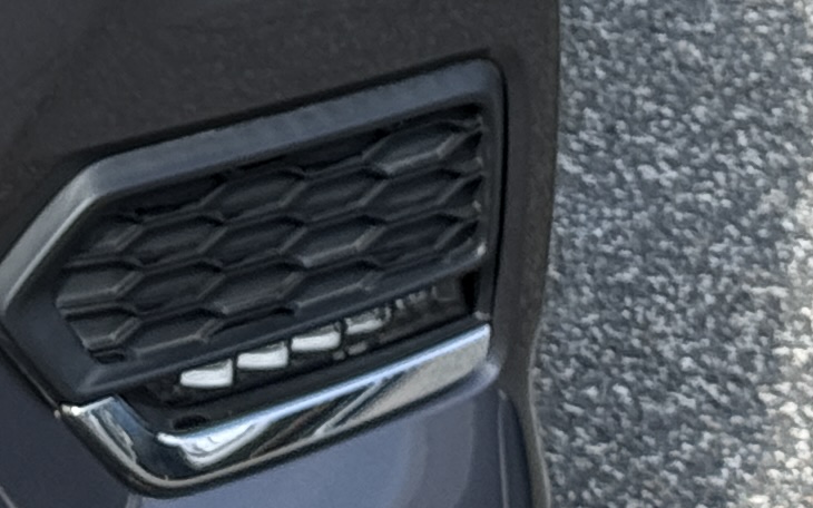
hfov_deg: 7.1
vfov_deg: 4.5
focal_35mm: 281
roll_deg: -1.7
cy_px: -811
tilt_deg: -9.7
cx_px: -927
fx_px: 6225
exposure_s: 1/1513
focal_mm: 6.76
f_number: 1.78
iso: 64
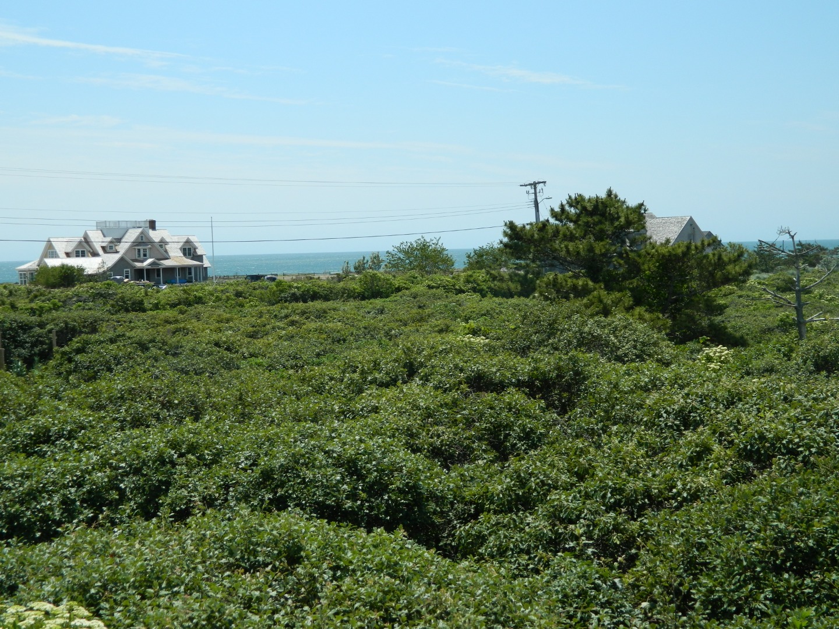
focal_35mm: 47
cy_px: 314
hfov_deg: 40.4
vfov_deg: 30.9
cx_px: 420
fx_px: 1139
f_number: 3.6
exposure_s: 1/800
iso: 80
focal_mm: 8.4
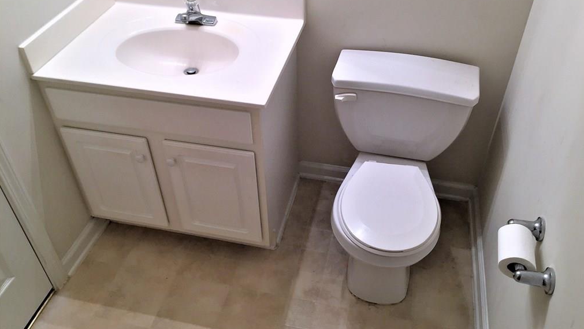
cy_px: 140
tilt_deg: -38.5
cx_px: 293
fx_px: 496
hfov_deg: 61.0
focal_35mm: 32
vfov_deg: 36.6
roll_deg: +0.1
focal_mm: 4.15
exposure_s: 1/30
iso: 40
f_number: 2.2
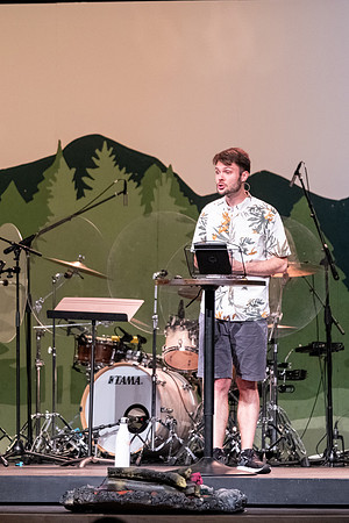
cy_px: 262
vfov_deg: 6.5
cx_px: 97
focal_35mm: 315
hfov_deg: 4.4
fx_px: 4580
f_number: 2.8
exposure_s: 1/210
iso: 1600
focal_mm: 140
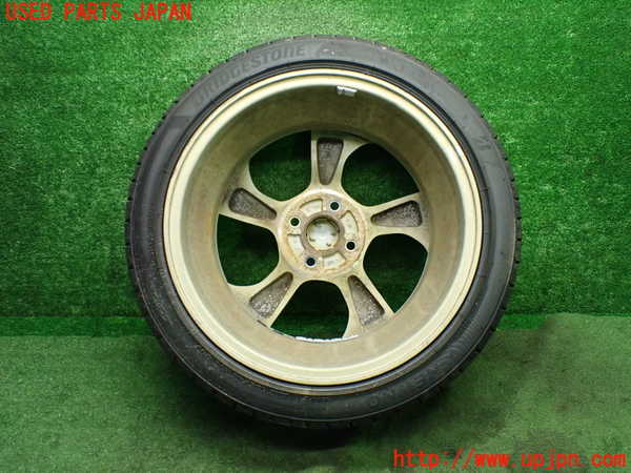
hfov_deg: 60.0
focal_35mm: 30
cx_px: 316
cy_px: 236
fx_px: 547
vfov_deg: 46.8
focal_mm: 5.4
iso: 800
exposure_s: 1/125
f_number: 2.3
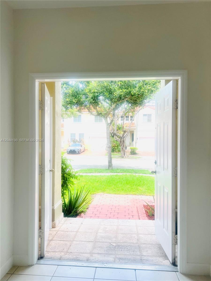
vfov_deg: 67.3
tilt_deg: +1.3
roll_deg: -0.4
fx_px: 211
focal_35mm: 26
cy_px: 140
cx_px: 106
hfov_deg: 53.1
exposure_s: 1/1511
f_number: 1.5
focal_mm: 5.7
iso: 50
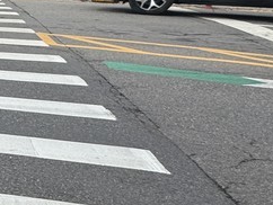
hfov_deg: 17.0
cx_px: -308
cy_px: 142
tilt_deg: -19.1
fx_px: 584
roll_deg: +0.1
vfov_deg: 19.8
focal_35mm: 74
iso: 40
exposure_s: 1/405
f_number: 2.2
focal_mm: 2.22
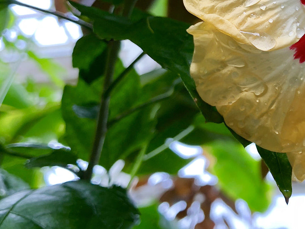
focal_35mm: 65
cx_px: 288
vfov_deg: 22.5
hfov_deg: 28.4
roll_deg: -0.8
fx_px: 573
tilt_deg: +34.6
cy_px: 74
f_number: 1.8
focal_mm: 4
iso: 32
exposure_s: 1/120
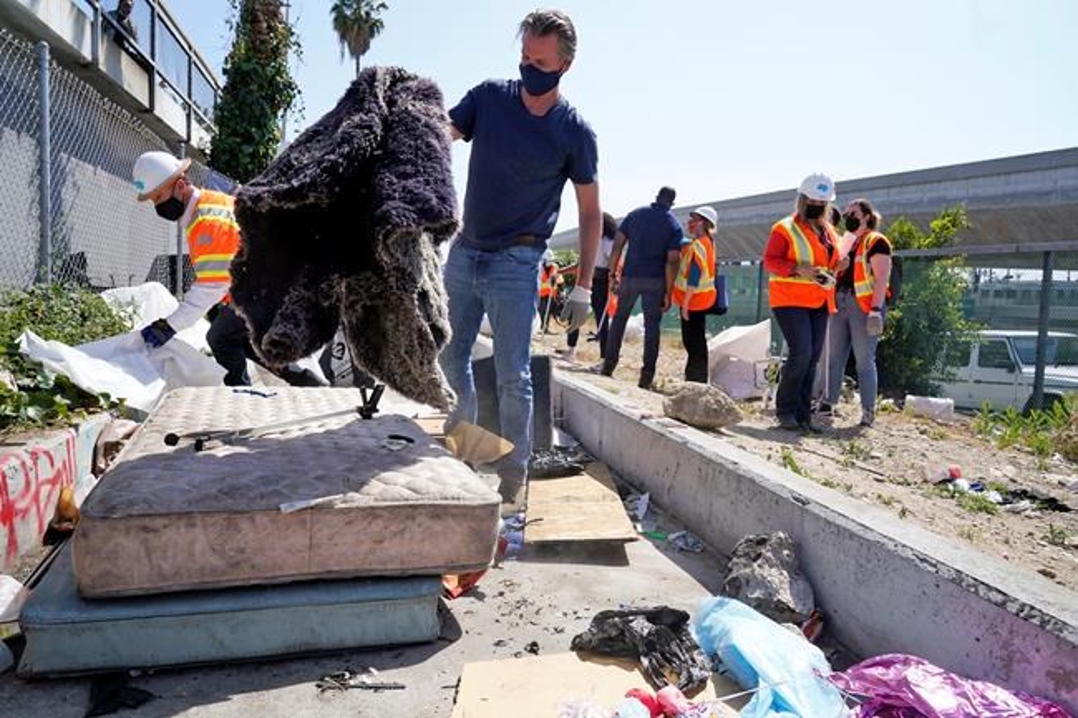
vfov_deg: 53.1
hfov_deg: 73.8
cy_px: 359
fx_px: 718
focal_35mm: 24
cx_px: 539
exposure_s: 1/1000
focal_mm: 24
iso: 400
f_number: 6.3
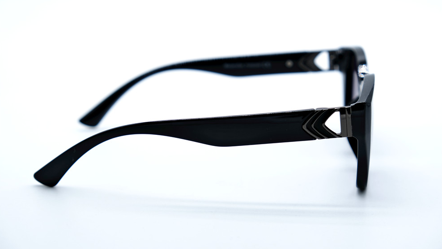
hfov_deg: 24.2
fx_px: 1031
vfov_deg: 13.8
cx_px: 221
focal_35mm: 88
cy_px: 120
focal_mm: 55
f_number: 5.6
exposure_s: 1/160
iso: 160
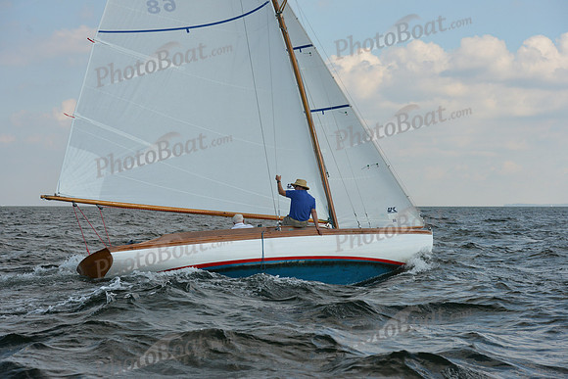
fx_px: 1105
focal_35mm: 70
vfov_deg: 19.5
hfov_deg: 28.8
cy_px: 190
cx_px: 284
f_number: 8
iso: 1000
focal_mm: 70
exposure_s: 1/1250
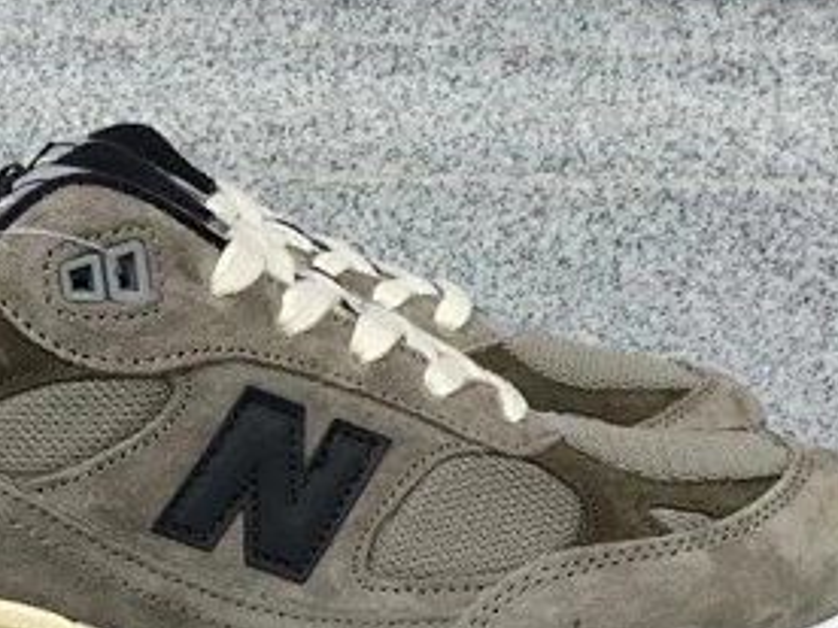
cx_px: 237
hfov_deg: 26.8
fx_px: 1743
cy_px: 692
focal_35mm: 72
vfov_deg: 19.6
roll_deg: -1.2
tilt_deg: -18.8
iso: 25
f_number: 2.4
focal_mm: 3.3
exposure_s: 1/403
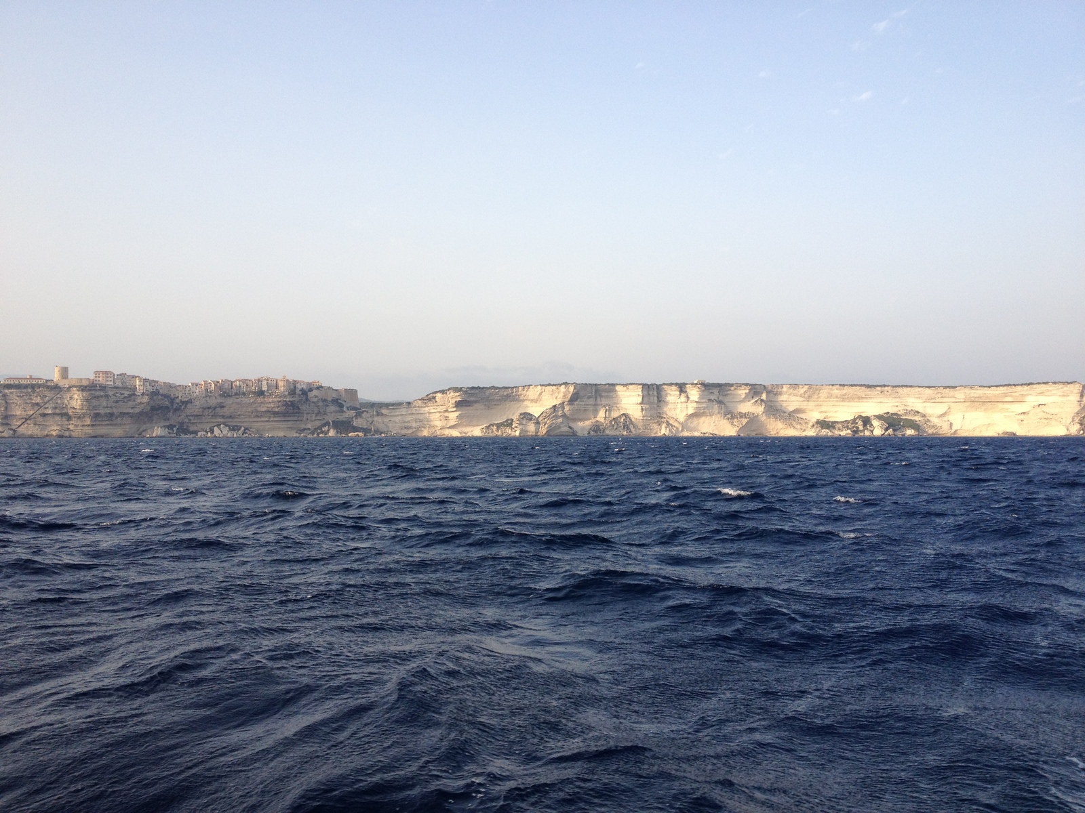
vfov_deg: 40.7
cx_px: 542
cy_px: 406
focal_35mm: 35
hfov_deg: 52.6
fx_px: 1097
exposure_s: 1/620
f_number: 2.4
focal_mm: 4.28
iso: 64
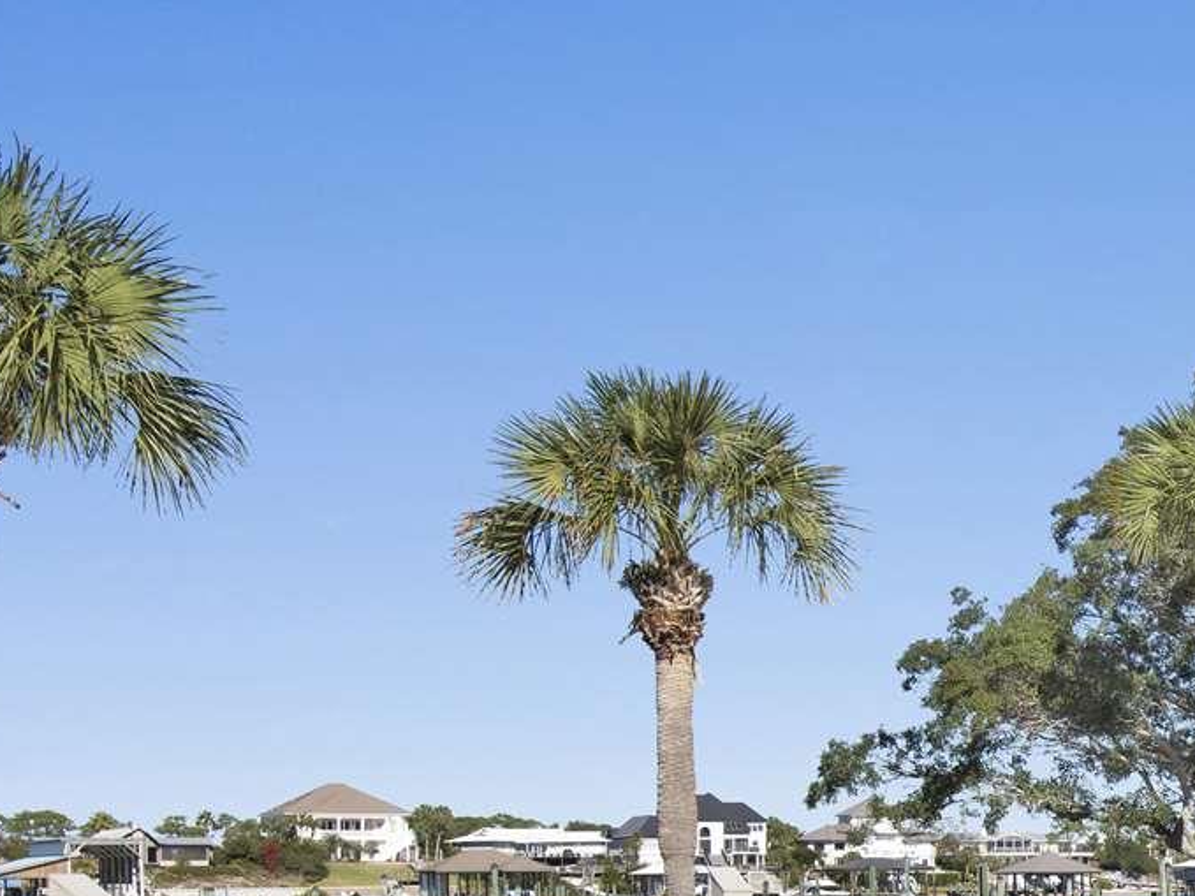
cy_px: 878
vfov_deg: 24.2
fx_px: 2002
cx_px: 1468
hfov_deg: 28.5
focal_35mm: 58
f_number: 11
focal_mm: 20
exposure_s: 1/400
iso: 200
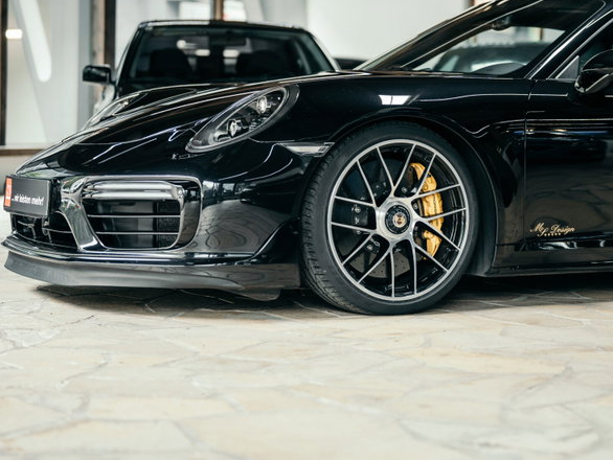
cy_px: 143
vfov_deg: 17.5
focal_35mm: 84
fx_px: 1488
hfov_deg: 22.9
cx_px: 502
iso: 250
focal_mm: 50
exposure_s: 1/100
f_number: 1.8
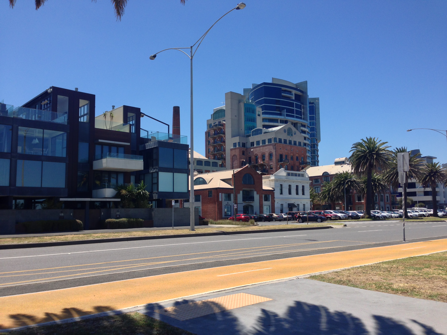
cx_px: 224
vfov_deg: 42.9
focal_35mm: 33
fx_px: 426
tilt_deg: +8.0
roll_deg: -0.7
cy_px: 168
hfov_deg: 55.4
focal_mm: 4.12
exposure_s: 1/1178
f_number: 2.4
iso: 50
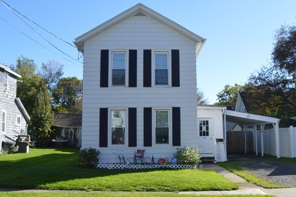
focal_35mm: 28
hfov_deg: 65.5
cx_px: 144
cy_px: 99
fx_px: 230
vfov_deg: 46.3
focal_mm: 18
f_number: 7.1
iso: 100
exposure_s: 1/200
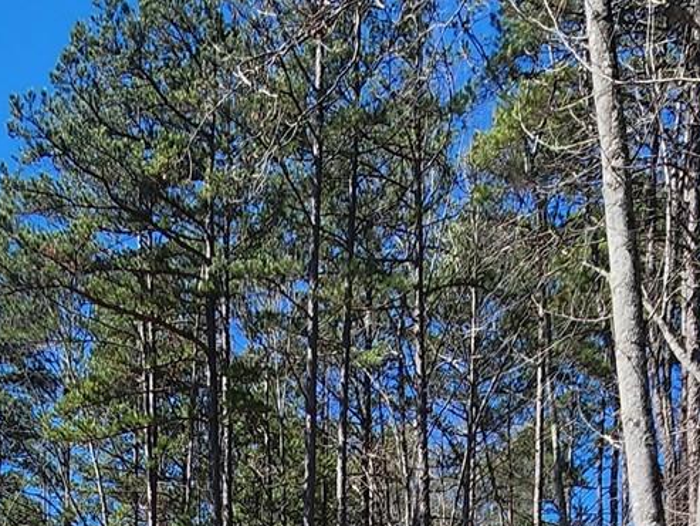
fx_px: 1092
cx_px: 168
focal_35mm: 54
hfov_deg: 34.7
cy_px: 1068
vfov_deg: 18.0
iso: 50
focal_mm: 2.2
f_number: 2.2
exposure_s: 1/1096
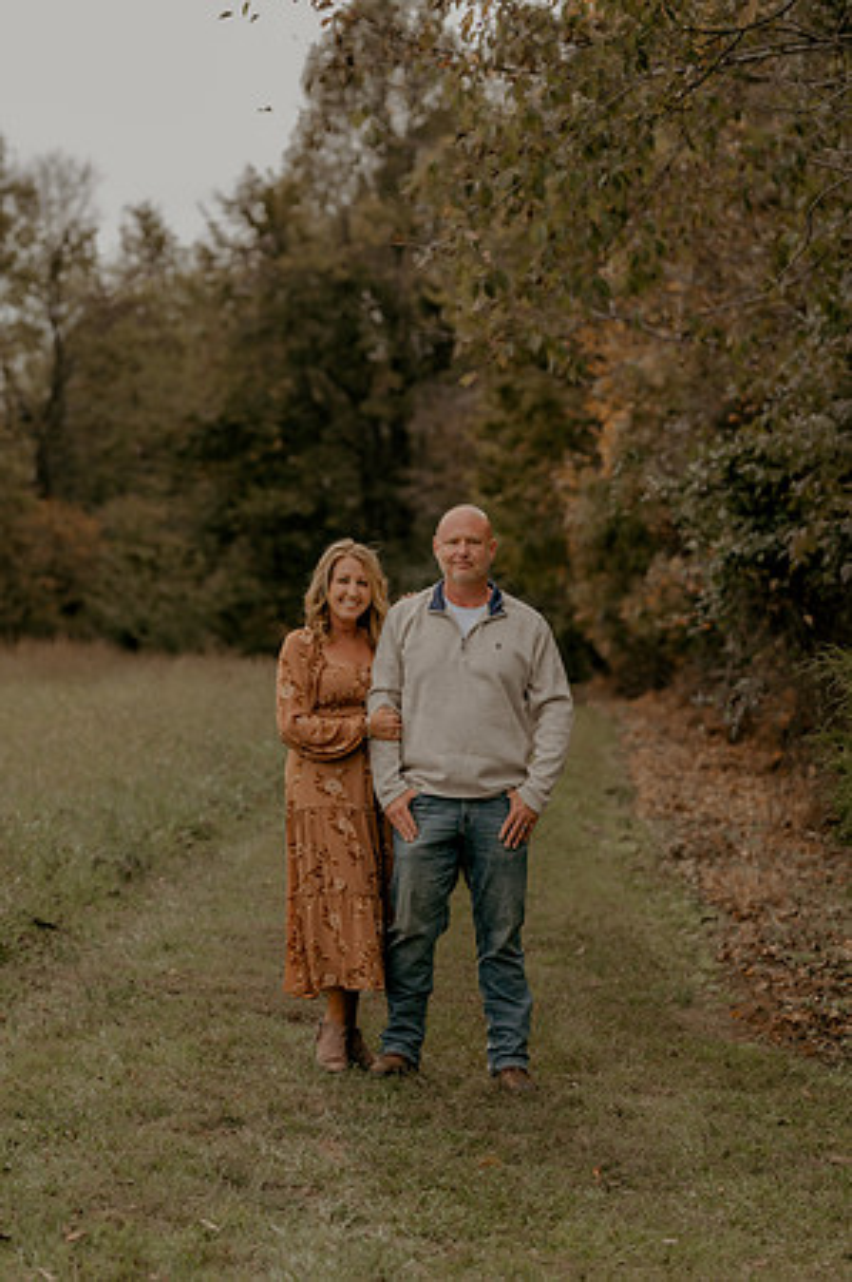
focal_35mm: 85
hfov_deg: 16.0
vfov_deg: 23.9
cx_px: 426
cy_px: 641
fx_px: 3024
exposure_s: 1/640
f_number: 2.8
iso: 125
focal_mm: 85
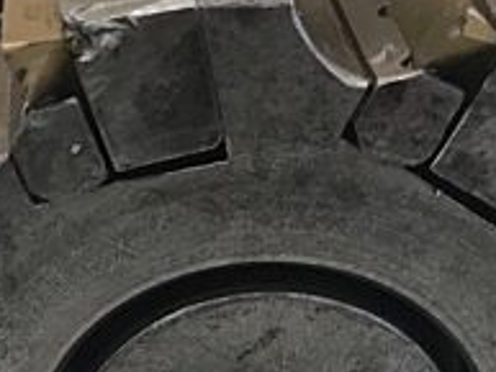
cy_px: 462
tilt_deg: -36.3
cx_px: 213
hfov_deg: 21.1
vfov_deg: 15.3
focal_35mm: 93
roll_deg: +1.5
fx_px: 1333
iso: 25
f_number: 1.8
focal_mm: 3.99
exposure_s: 1/30
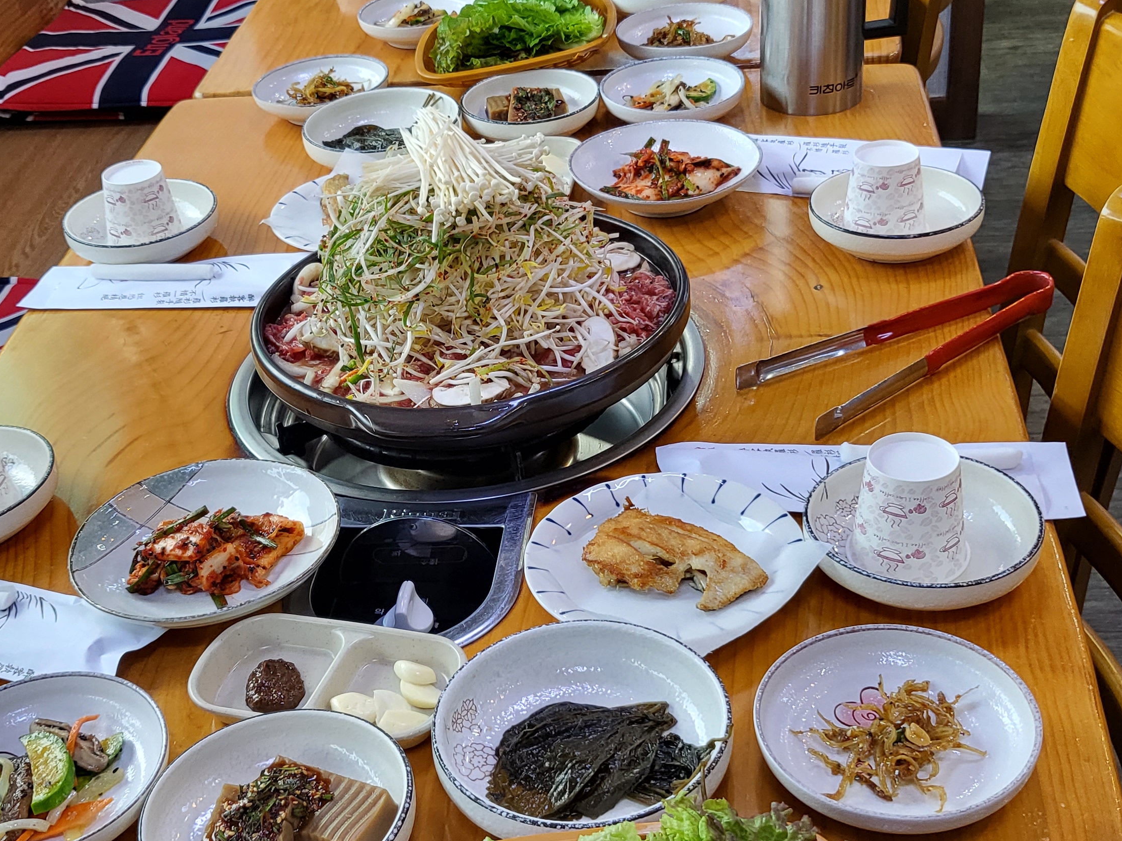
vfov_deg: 30.9
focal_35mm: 47
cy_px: 459
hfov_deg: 40.4
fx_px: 1523
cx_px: 517
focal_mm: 4.25
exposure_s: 1/120
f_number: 1.8
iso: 160
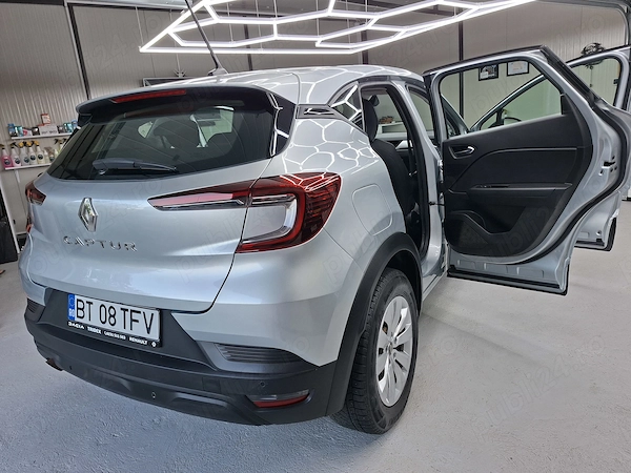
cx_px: 316
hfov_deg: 73.9
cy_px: 236
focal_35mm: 23
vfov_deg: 58.9
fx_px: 419
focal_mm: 5.54
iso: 64
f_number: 1.8
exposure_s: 1/100
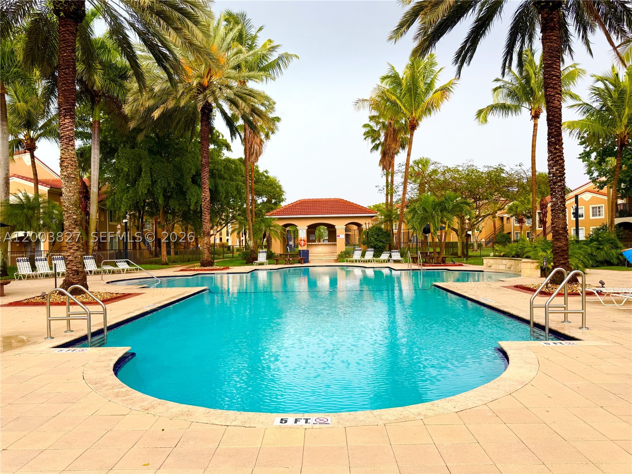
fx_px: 438
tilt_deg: -0.1
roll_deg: +0.7
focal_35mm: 24
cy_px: 237
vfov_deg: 56.8
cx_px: 316
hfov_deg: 71.6
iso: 64
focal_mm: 6.76
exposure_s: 1/147
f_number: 1.78
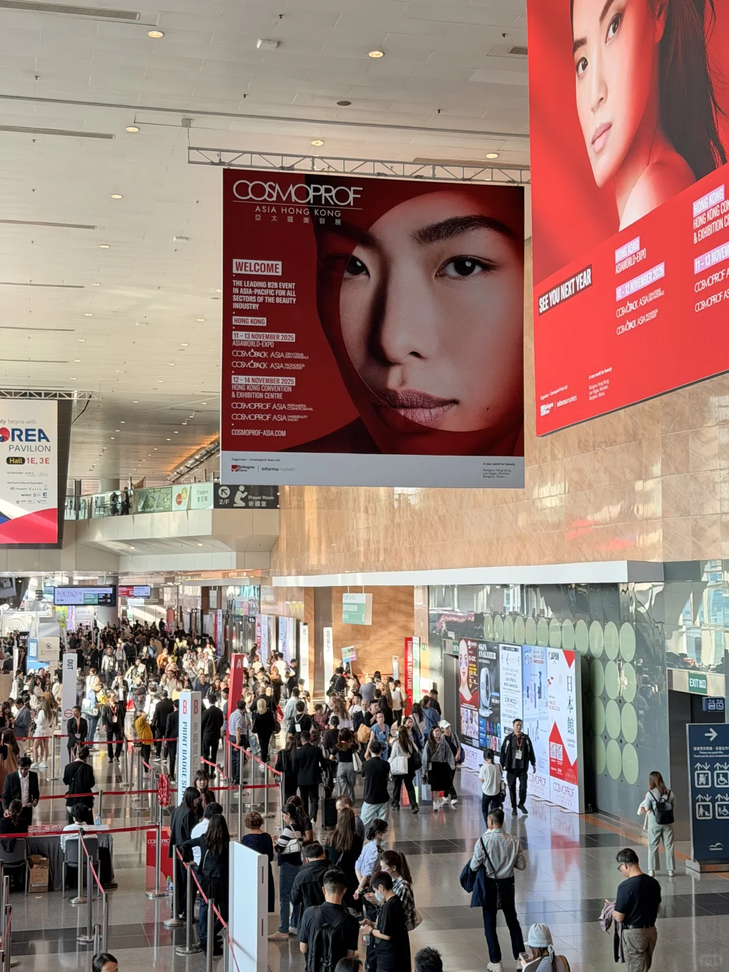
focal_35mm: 48
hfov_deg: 30.3
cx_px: 364
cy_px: 486
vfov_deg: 39.7
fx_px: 1348
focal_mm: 6.76
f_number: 1.78
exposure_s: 1/100
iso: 100
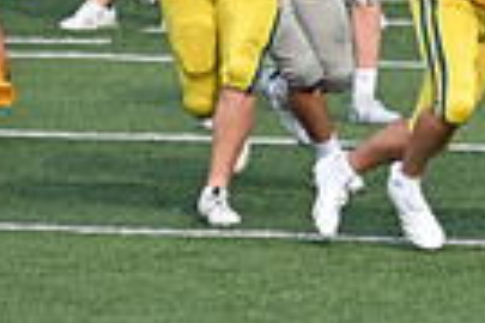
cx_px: 622
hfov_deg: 1.4
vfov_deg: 0.9
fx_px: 19951
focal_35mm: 1481
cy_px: -66
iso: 220
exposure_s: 1/800
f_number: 5.6
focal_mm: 230
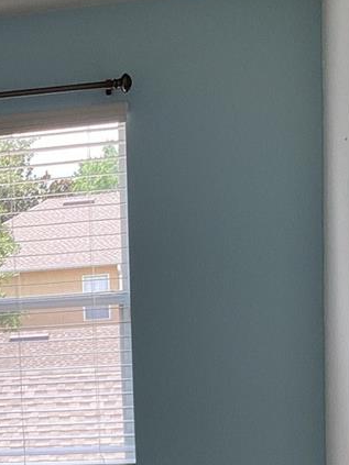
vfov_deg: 21.3
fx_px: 1184
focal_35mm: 88
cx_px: -91
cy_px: 491
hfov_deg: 16.0
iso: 25
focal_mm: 3.3
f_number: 2.4
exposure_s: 1/120
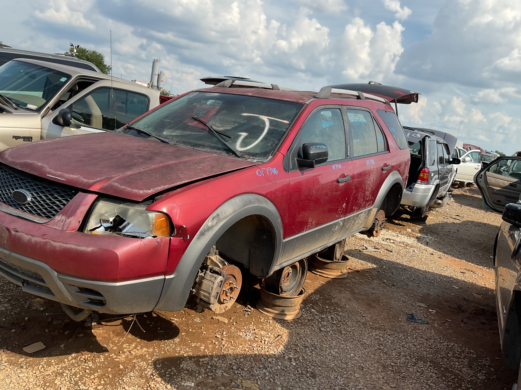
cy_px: 195
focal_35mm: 29
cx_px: 260
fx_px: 436
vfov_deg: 48.2
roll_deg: -8.5
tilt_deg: -9.0
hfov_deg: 61.7
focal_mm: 3
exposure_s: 1/1377
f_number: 1.8
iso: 16
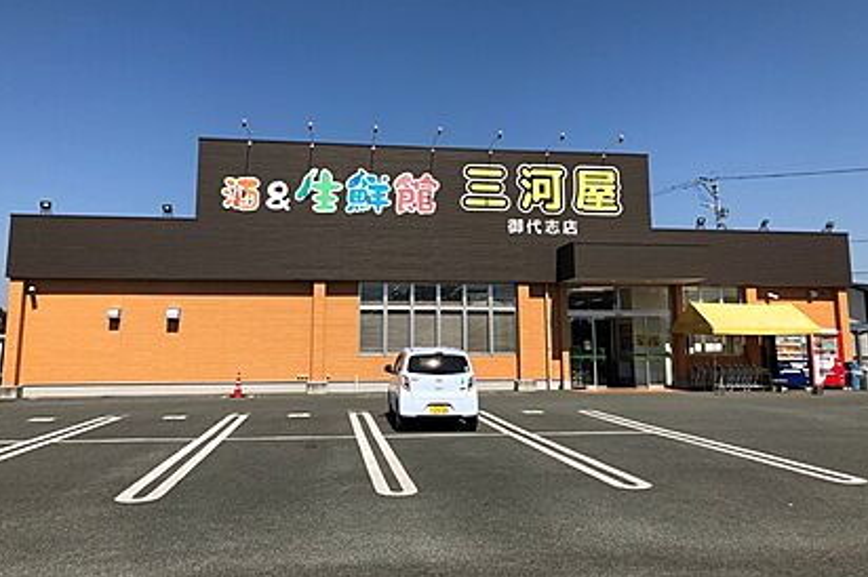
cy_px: 244
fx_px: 723
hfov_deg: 62.0
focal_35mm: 30
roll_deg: -0.4
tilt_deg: +8.3
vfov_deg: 43.4
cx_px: 430
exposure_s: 1/2703
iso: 25
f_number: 1.8
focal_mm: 3.99
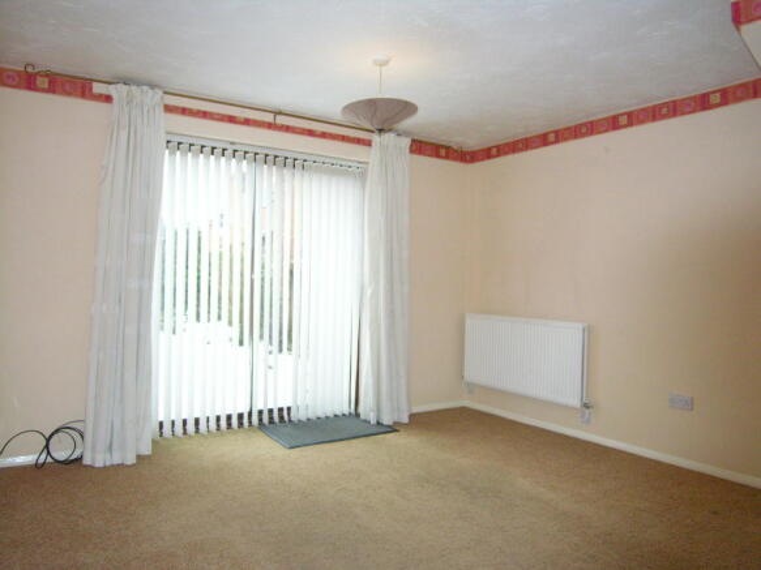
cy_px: 285
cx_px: 380
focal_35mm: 24
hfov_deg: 71.6
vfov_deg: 56.8
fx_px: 528
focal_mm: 6.1
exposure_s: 1/393
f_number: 2.6
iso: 400
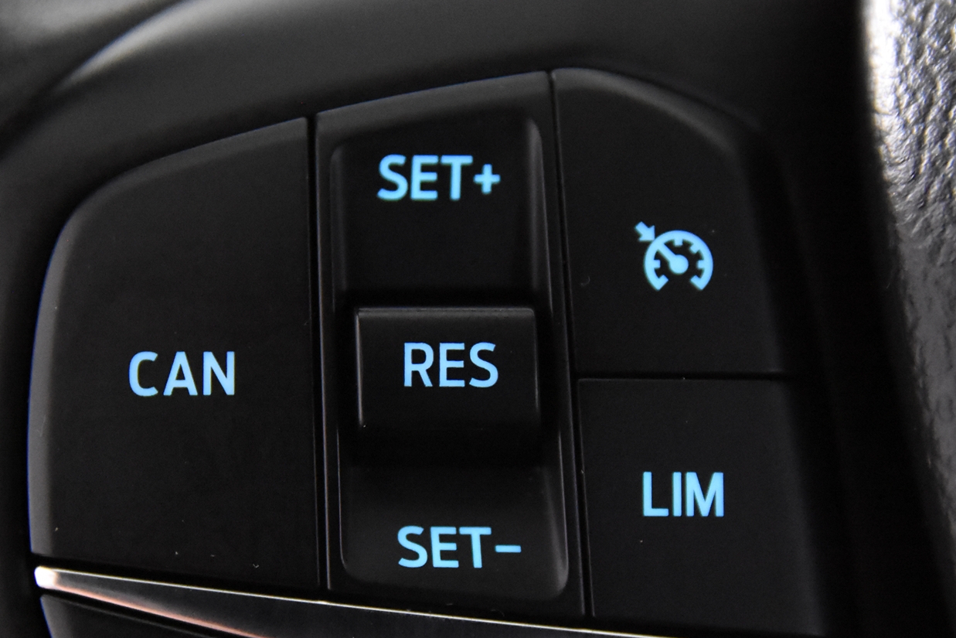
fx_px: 2783
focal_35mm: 105
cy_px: 487
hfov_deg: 19.5
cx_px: 402
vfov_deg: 13.0
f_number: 3.8
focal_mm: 45
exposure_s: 1/80
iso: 8000
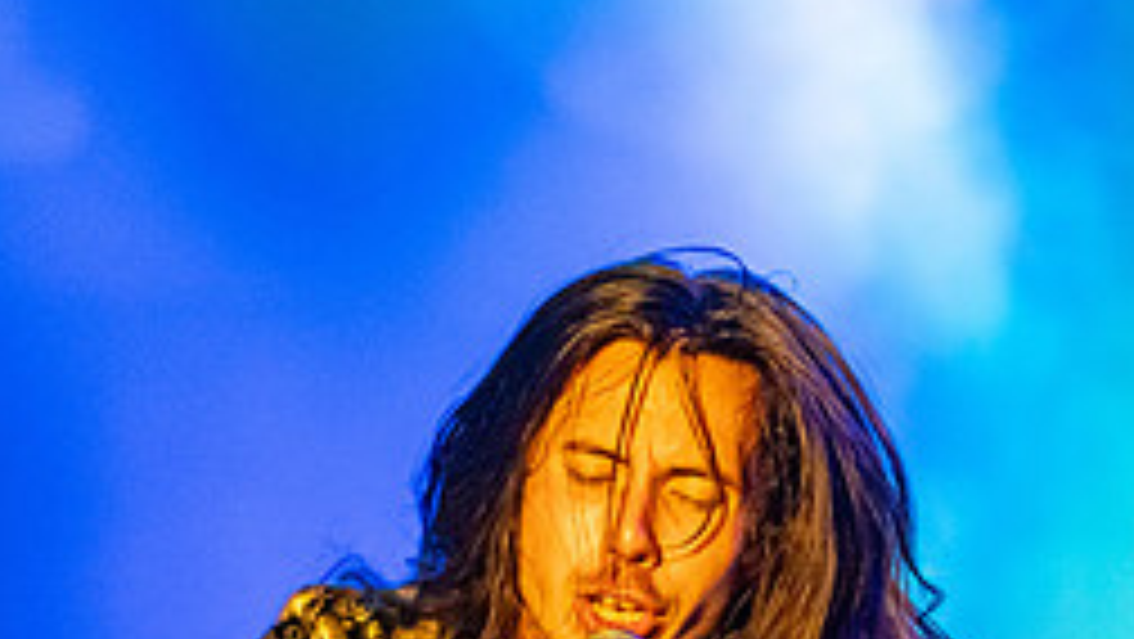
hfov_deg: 5.0
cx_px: 828
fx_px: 13056
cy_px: 740
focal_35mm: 434
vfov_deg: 2.8
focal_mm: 180
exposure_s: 1/160
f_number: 2.8
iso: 2000
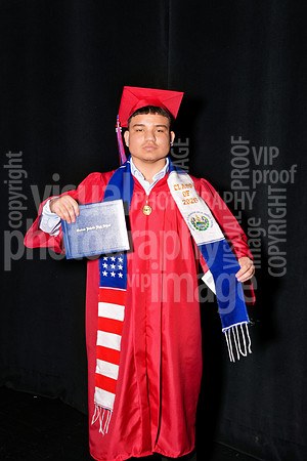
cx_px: 154
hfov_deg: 25.1
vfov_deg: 36.9
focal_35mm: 54
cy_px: 230
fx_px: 691
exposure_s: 1/125
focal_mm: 36
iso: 200
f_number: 8
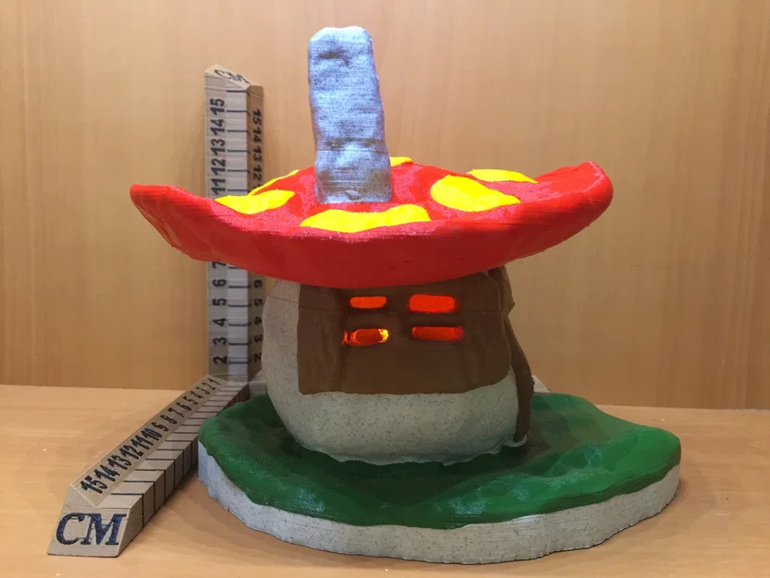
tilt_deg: -5.1
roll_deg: -3.3
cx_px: 385
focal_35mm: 29
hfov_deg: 61.7
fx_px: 645
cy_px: 289
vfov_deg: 48.2
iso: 125
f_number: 2.2
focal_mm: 4.15
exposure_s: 1/15
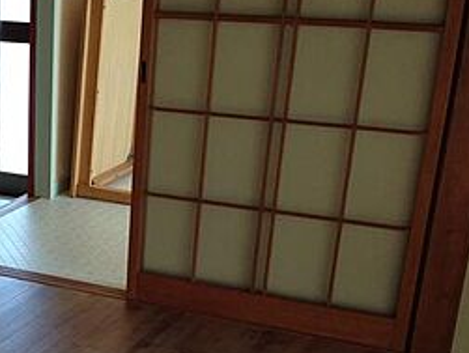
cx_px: -62
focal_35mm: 84
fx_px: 1140
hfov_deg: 21.9
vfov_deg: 17.2
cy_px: 362
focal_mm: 4.13
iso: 64
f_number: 2.4
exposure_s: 1/120
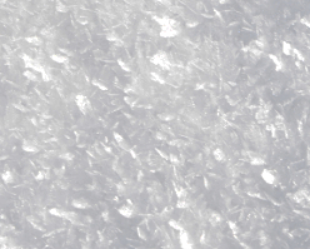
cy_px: 64
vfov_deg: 2.8
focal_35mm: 548
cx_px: 354
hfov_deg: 3.5
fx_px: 5034
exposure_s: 1/250
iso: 320
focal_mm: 145
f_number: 10
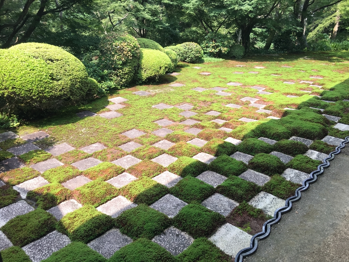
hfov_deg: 61.7
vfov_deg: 48.2
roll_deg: -0.4
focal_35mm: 29
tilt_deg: -19.1
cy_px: 131
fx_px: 292
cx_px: 174
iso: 25
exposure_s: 1/255
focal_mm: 4.15
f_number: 2.2
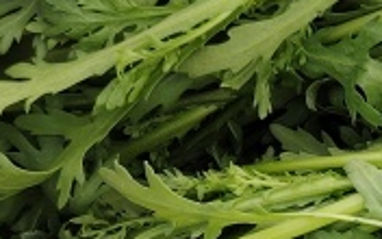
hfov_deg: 12.8
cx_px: 603
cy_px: 386
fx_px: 1603
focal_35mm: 154
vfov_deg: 8.3
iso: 100
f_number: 1.75
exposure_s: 1/208
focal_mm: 5.25
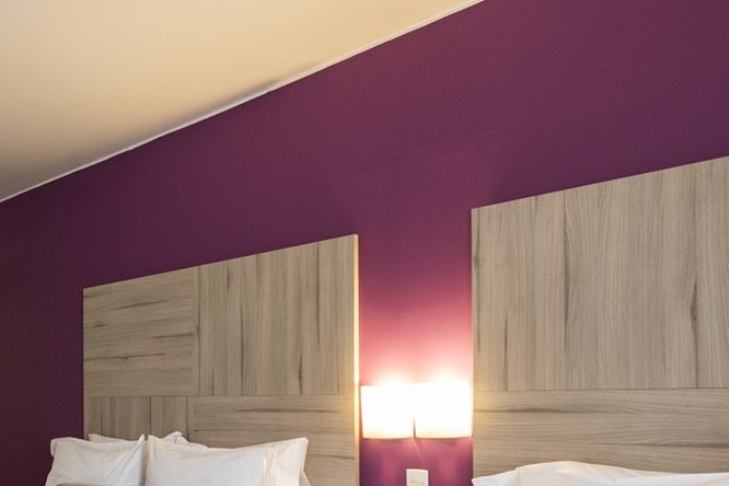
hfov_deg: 44.8
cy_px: 423
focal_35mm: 38
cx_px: 38
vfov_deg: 33.5
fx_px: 769
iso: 500
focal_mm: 14
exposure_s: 1/10
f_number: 10
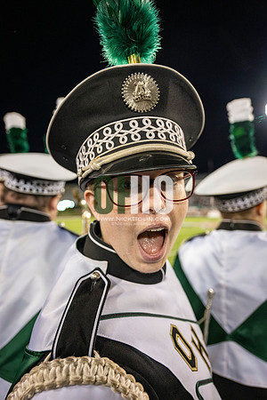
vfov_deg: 73.7
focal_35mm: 24
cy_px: 200
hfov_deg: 53.1
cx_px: 134
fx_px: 267
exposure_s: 1/500
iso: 2000
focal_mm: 24
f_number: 3.2
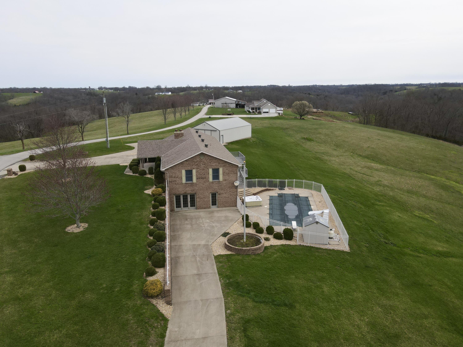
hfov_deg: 71.6
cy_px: 174
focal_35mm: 24
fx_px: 321
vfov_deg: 56.8
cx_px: 232
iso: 100
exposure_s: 1/800
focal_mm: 4.5
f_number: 2.8
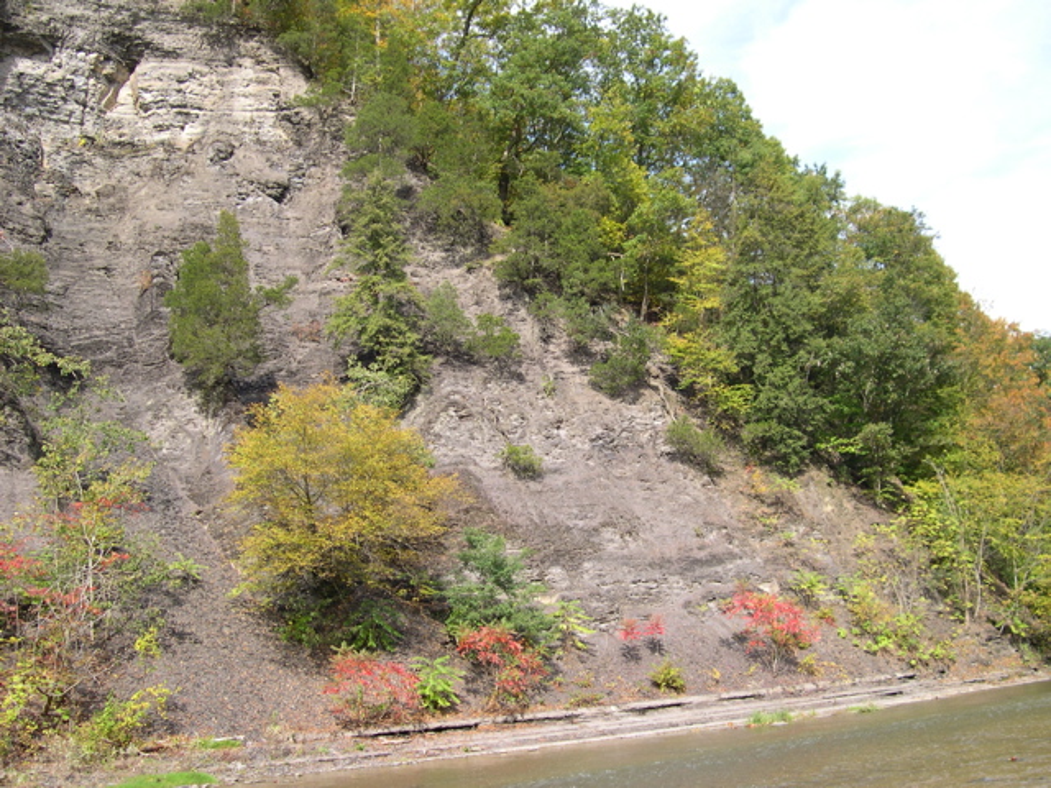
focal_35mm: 38
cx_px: 526
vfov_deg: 37.7
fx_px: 1154
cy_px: 394
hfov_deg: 49.0
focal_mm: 8
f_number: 2.8
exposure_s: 1/431
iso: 100
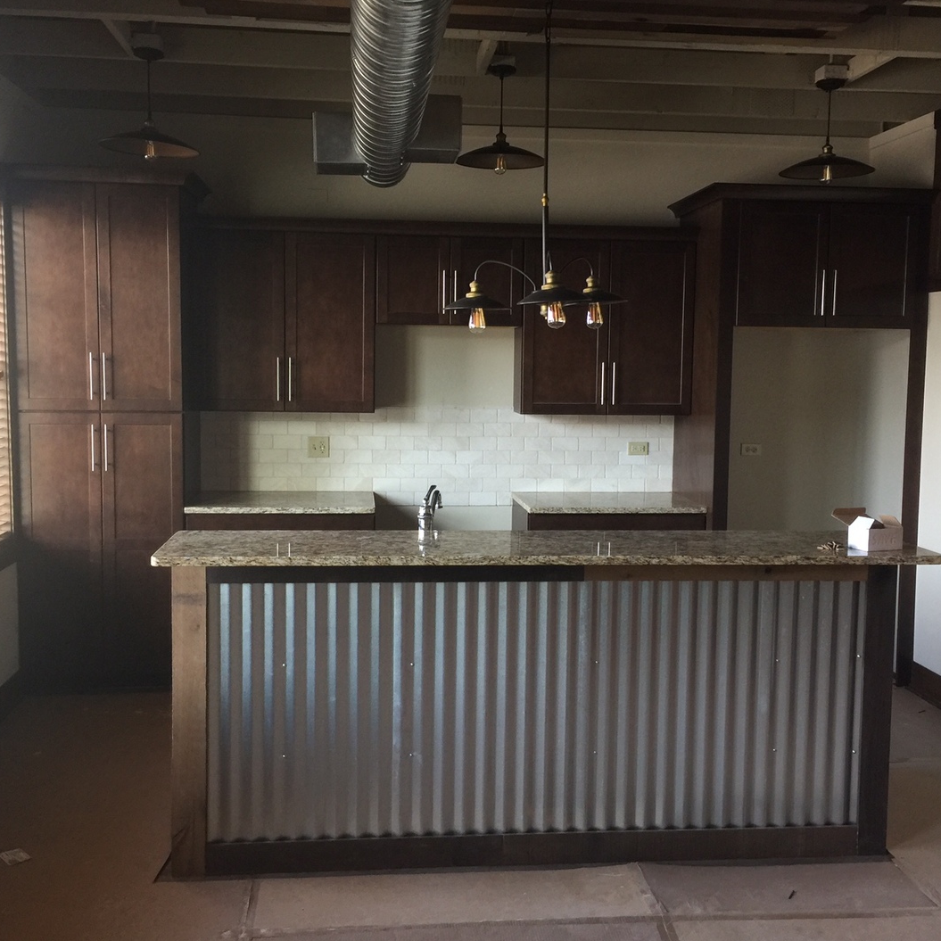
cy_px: 462
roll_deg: -1.1
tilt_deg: -4.3
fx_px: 1076
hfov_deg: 47.2
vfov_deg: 47.2
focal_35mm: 35
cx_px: 468
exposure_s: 1/15
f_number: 2.2
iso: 64
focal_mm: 4.15
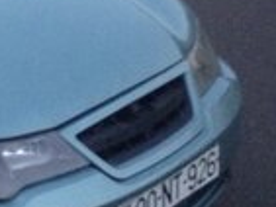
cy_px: -46
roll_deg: -0.2
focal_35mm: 164
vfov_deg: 8.9
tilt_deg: -20.9
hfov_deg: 11.5
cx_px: -159
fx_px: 1309
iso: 125
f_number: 2.4
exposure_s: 1/20
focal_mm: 4.28
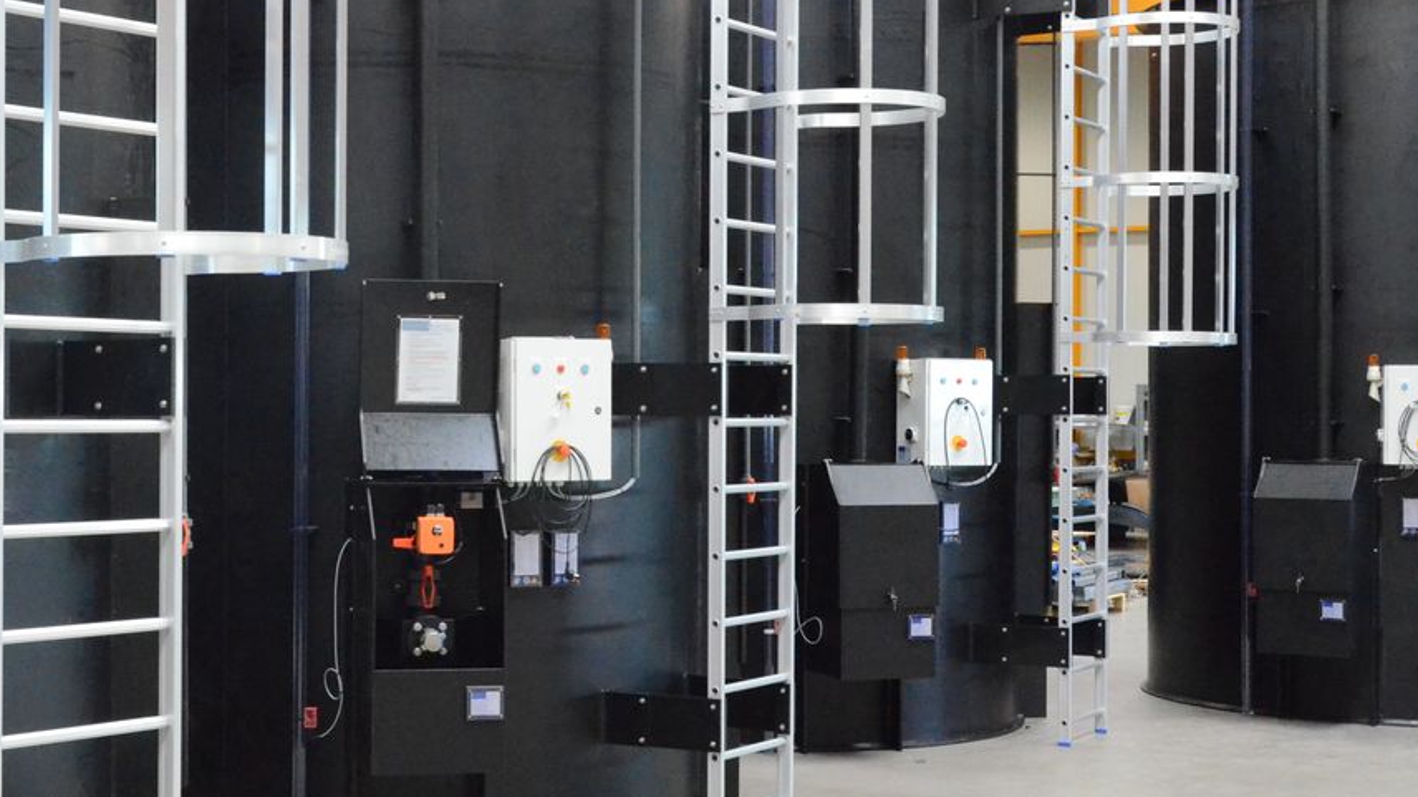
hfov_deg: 34.2
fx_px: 2293
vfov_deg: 19.7
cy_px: 396
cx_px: 535
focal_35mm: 61
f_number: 8
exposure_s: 1/250
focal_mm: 26
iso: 6400
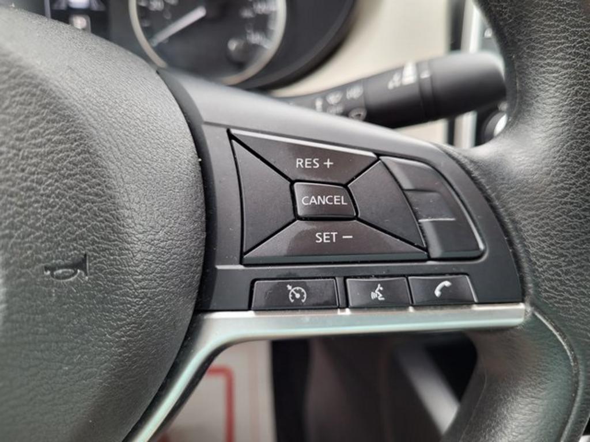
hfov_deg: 67.3
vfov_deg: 53.1
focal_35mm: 26
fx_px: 443
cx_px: 295
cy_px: 221
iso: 160
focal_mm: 5.4
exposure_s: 1/120
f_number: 1.8
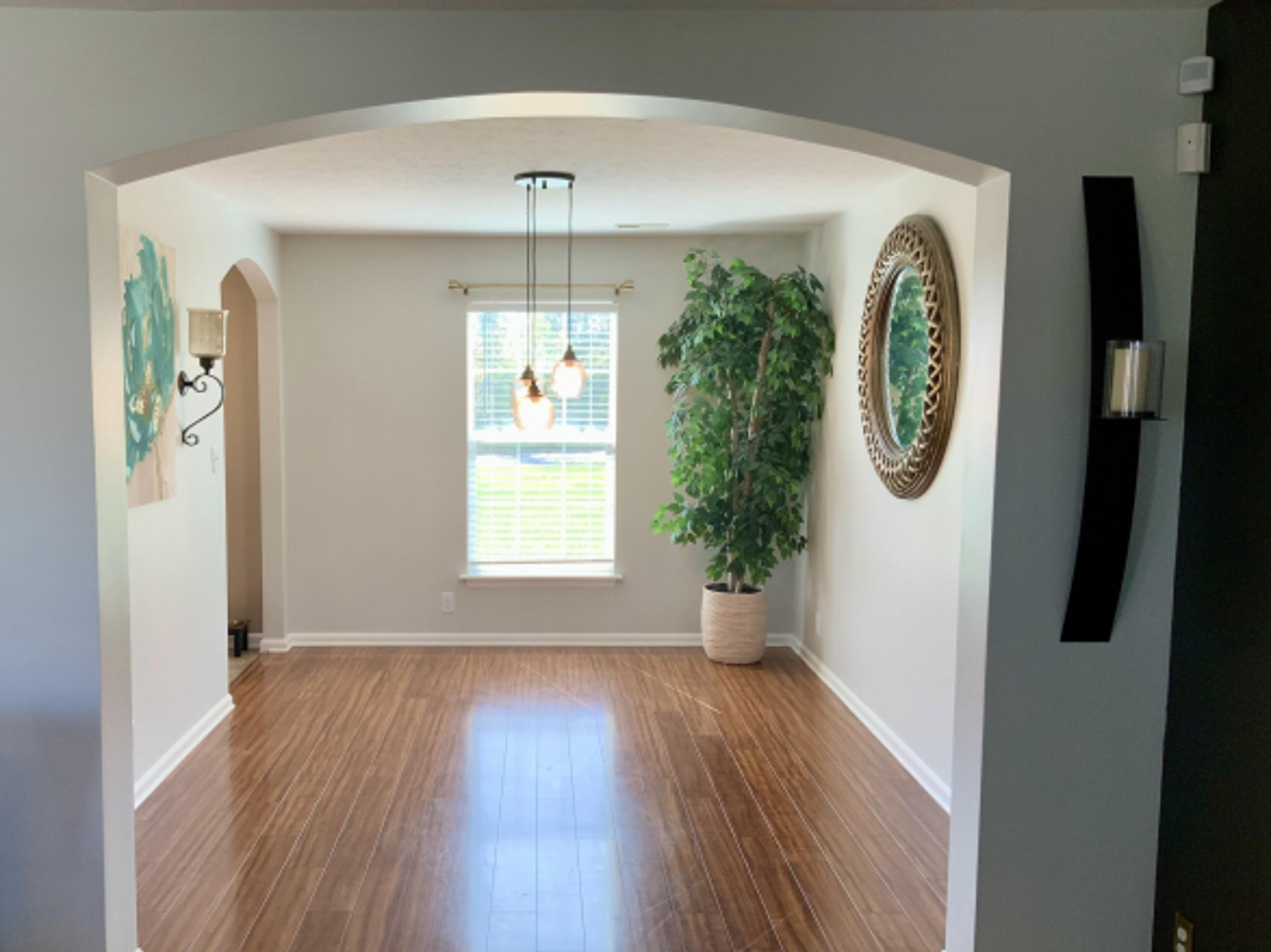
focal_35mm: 33
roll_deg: -0.5
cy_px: 510
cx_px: 550
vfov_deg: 42.9
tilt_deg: -6.5
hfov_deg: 55.2
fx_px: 1211
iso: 50
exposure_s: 1/120
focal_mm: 3
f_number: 1.8
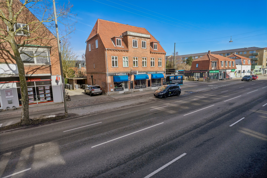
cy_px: 89
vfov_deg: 67.4
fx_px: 133
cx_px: 134
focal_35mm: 18
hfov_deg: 90.0
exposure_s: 1/1250
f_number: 4.5
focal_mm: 18
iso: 125
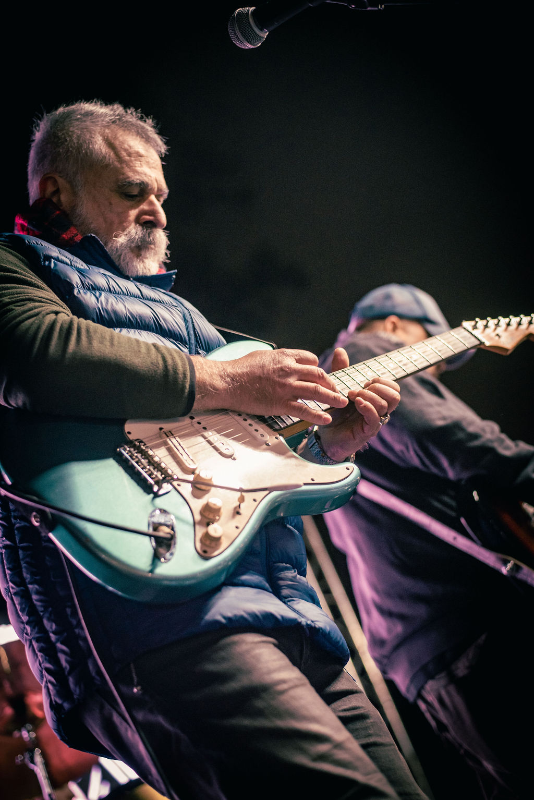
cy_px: 400
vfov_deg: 39.6
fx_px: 1111
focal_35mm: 50
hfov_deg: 27.0
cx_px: 267
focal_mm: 50
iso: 2000
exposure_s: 1/200
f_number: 2.5
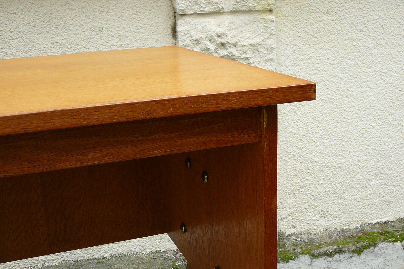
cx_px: 202
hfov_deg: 40.3
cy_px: 149
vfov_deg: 27.5
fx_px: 550
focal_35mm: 49
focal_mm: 7
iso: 80
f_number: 3.3
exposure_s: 1/160
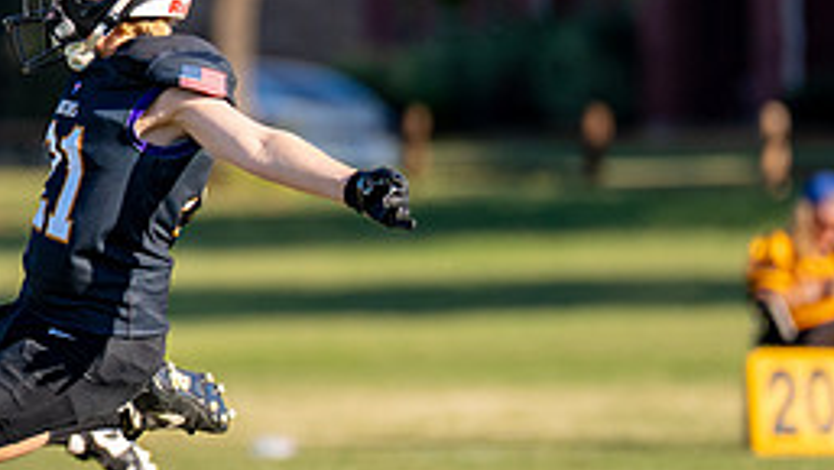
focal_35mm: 762
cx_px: -33
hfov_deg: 2.8
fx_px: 16863
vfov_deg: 1.6
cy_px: 190
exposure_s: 1/2500
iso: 160
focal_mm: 200
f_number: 2.8
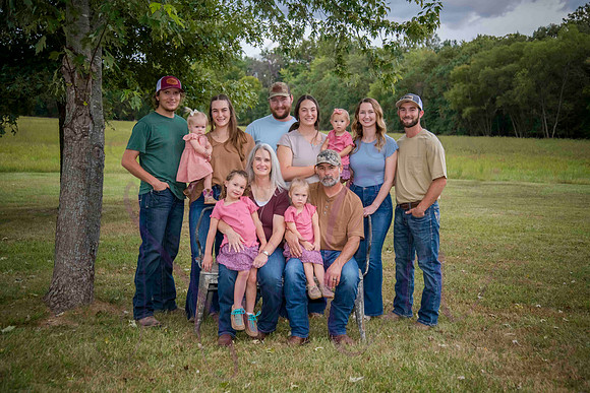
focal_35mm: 50
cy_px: 196
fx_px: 820
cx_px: 295
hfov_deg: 39.6
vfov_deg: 27.0
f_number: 4.2
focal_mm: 50
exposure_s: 1/640
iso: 400
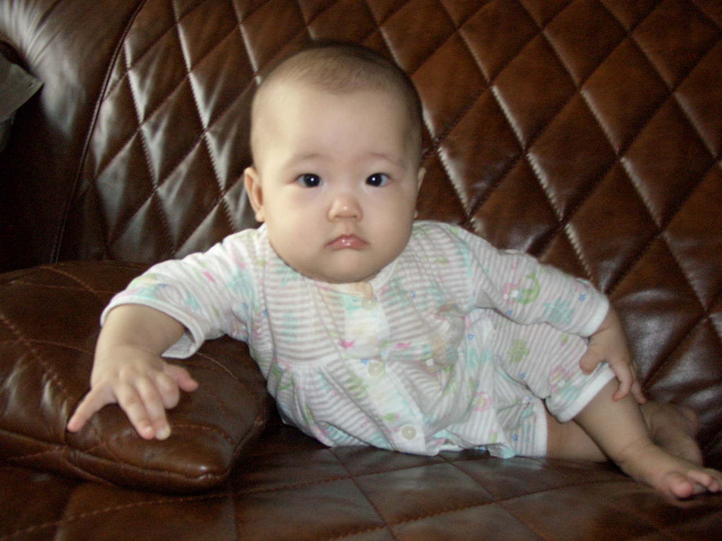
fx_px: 688
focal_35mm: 33
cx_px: 361
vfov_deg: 42.9
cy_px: 270
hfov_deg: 55.4
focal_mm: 7.1
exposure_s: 1/60
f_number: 2.8
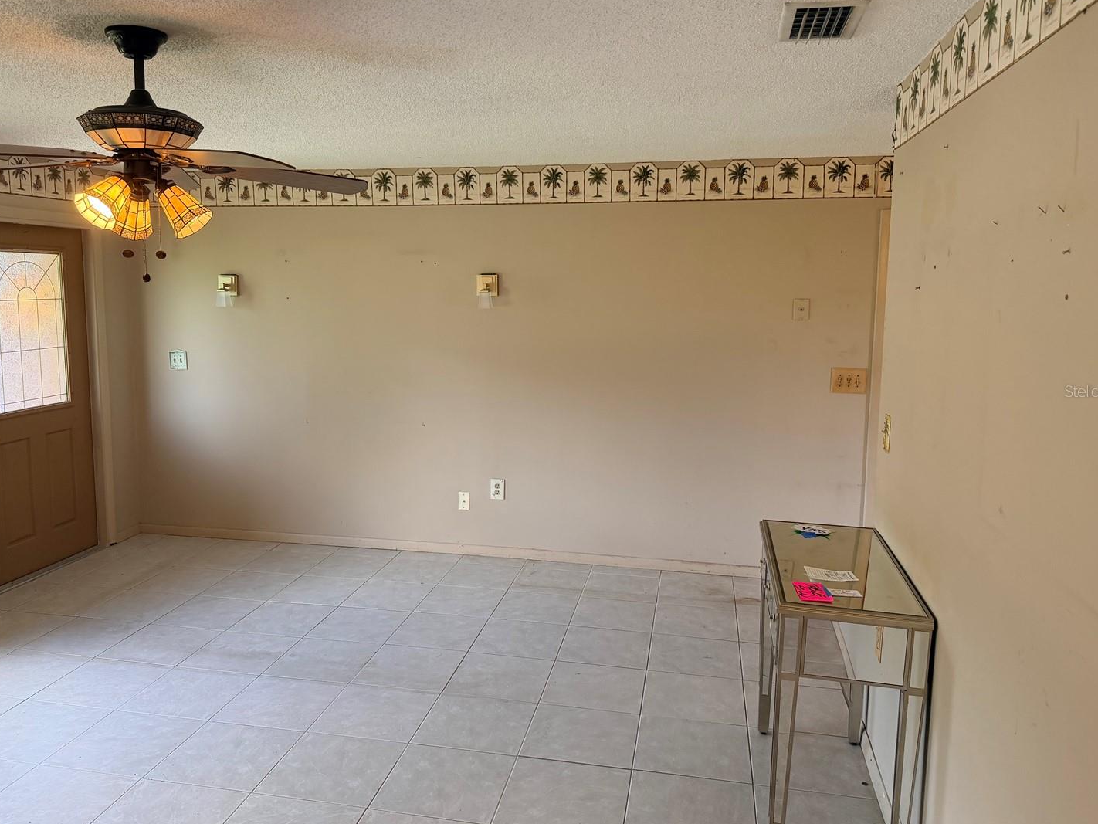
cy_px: 391
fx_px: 857
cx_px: 520
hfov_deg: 65.3
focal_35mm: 27
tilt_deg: -4.9
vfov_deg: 51.3
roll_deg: -1.1
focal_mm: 6.76
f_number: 1.78
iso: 200
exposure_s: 1/120
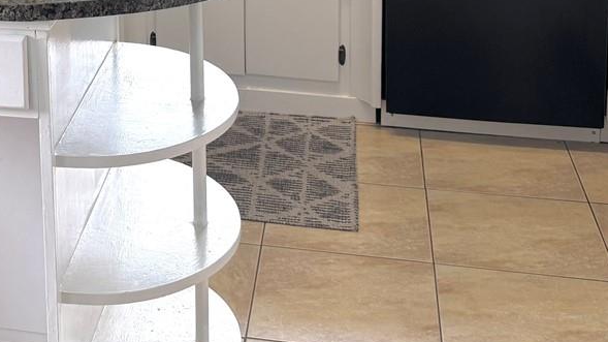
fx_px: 1144
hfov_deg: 28.1
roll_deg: +1.8
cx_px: 9
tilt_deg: -10.9
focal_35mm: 71
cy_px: -164
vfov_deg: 15.7
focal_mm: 6.76
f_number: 1.78
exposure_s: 1/120
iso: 100
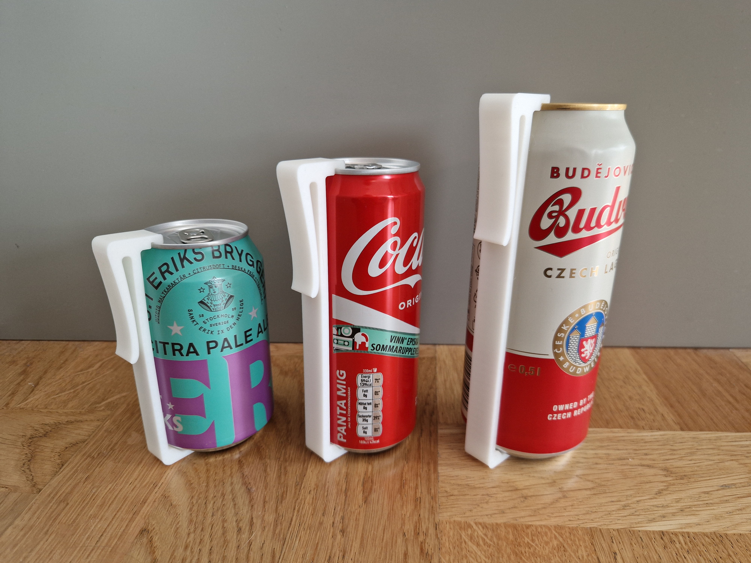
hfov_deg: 73.9
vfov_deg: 58.9
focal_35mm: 23
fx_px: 499
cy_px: 282
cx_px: 376
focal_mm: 5.4
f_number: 1.8
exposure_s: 1/180
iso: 50
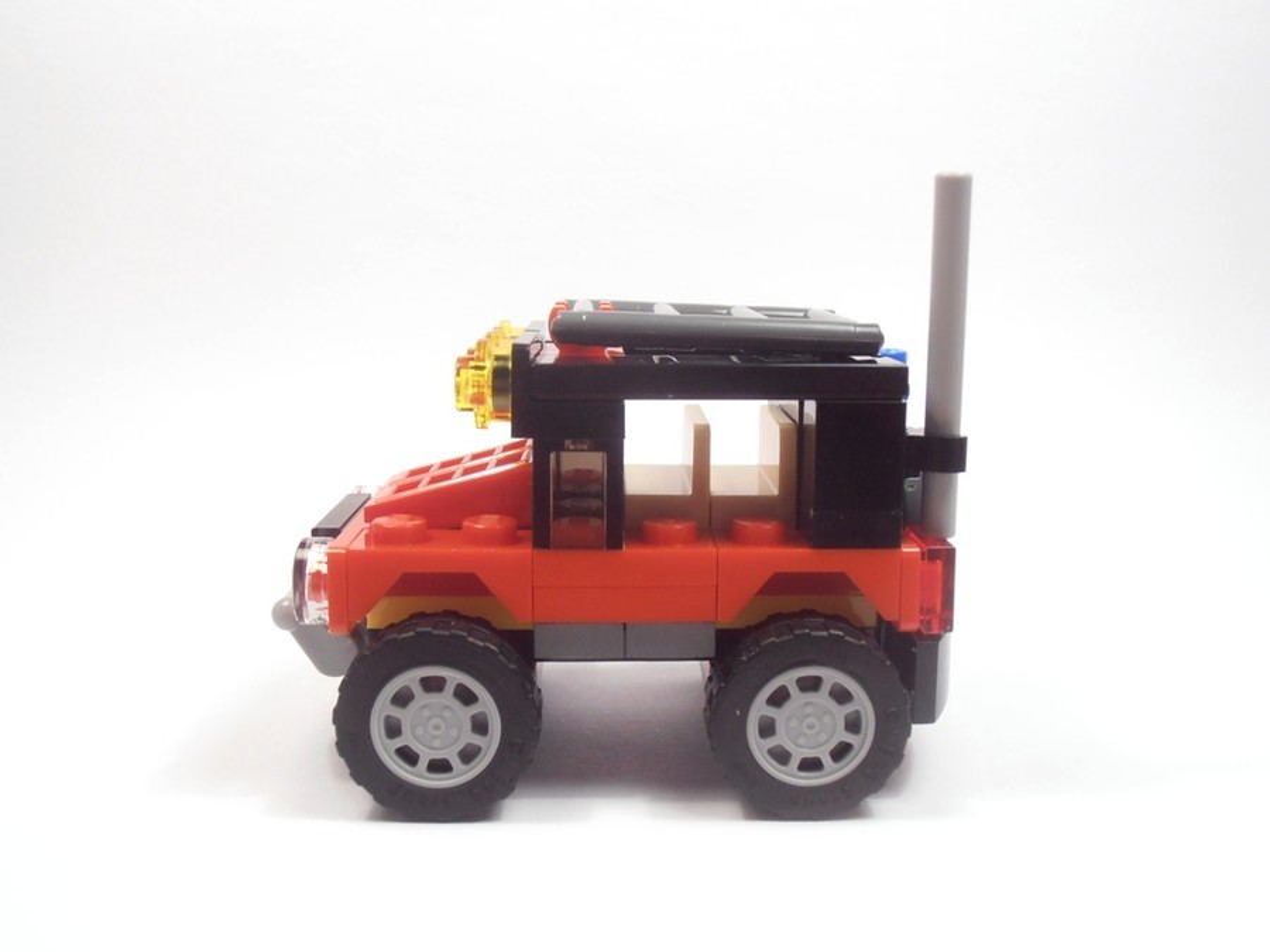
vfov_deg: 38.7
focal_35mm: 37
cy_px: 476
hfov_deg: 50.1
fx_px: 1357
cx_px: 635
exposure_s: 1/50
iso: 80
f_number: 3.9
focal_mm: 6.61
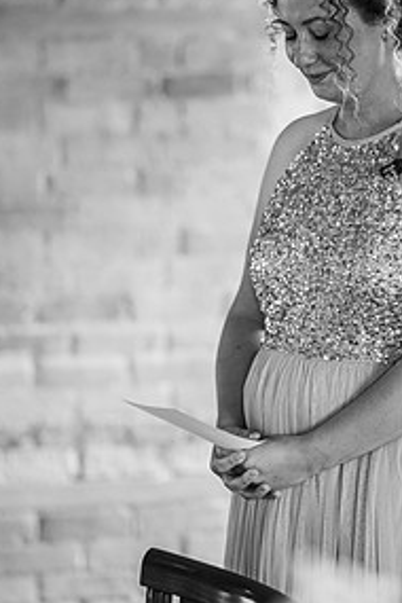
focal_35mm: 134
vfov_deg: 15.3
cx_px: 285
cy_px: 207
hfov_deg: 10.2
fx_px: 2244
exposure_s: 1/200
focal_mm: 85
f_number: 1.8
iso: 450
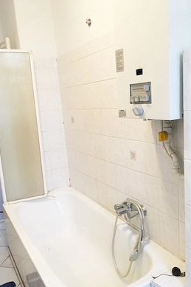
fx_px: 247
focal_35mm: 31
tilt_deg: -11.0
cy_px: 146
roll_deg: +3.4
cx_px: 102
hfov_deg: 42.3
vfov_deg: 60.3
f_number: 2.2
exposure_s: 1/33
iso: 200
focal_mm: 4.15
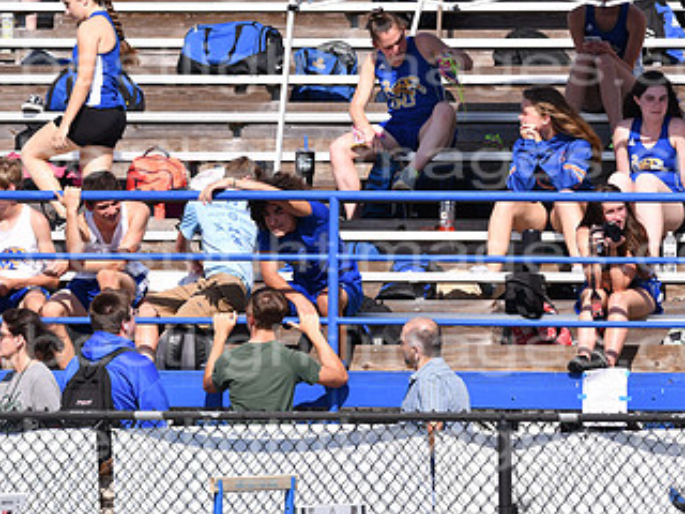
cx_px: 304
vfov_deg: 1.9
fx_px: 15534
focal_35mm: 785
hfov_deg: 2.5
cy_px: 117
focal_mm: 300
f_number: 5.6
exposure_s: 1/4000
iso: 400
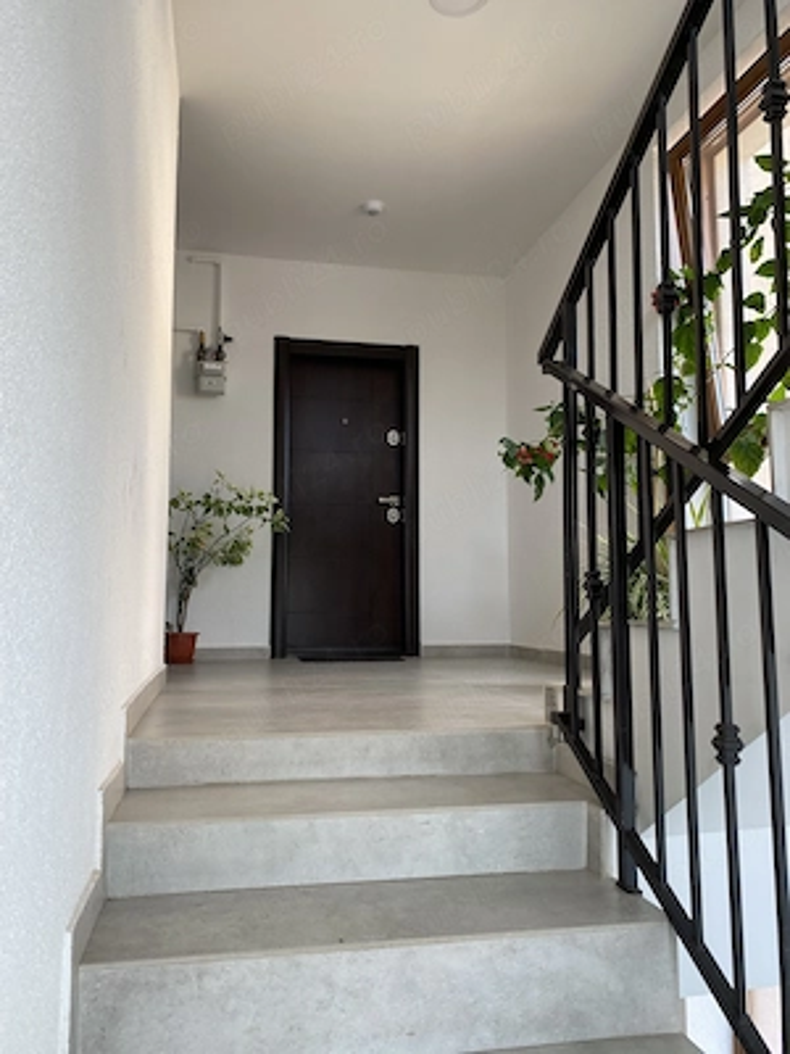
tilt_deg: +7.2
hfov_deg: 53.1
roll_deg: -0.4
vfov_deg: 67.3
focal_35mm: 26
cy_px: 527
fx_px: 791
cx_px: 395
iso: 64
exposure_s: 1/122
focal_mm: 4.25
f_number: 1.8
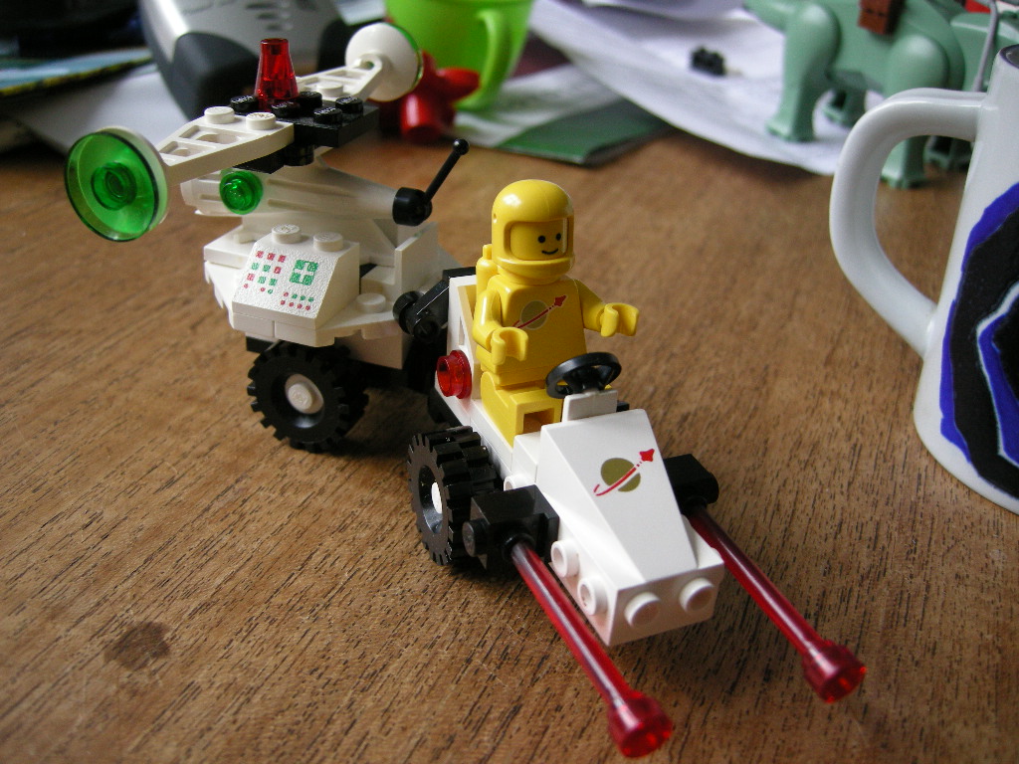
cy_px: 382
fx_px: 1060
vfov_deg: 39.7
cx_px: 510
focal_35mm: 36
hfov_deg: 51.4
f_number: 2.7
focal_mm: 7.5
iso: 182
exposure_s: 1/61.1
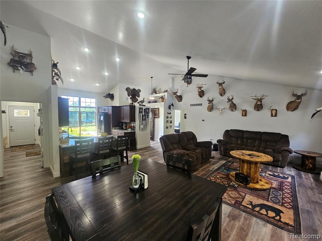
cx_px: 161
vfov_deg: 89.9
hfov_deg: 106.2
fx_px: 121
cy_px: 120
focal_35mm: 13
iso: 200
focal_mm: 2.2
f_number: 2.2
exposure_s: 1/60
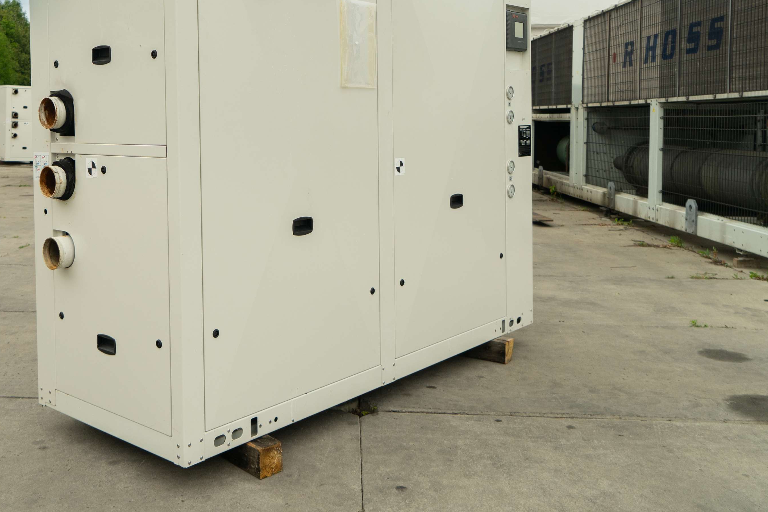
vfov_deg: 34.5
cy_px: 146
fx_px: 811
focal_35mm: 38
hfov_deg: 49.8
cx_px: 253
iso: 320
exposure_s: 1/320
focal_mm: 25
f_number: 5
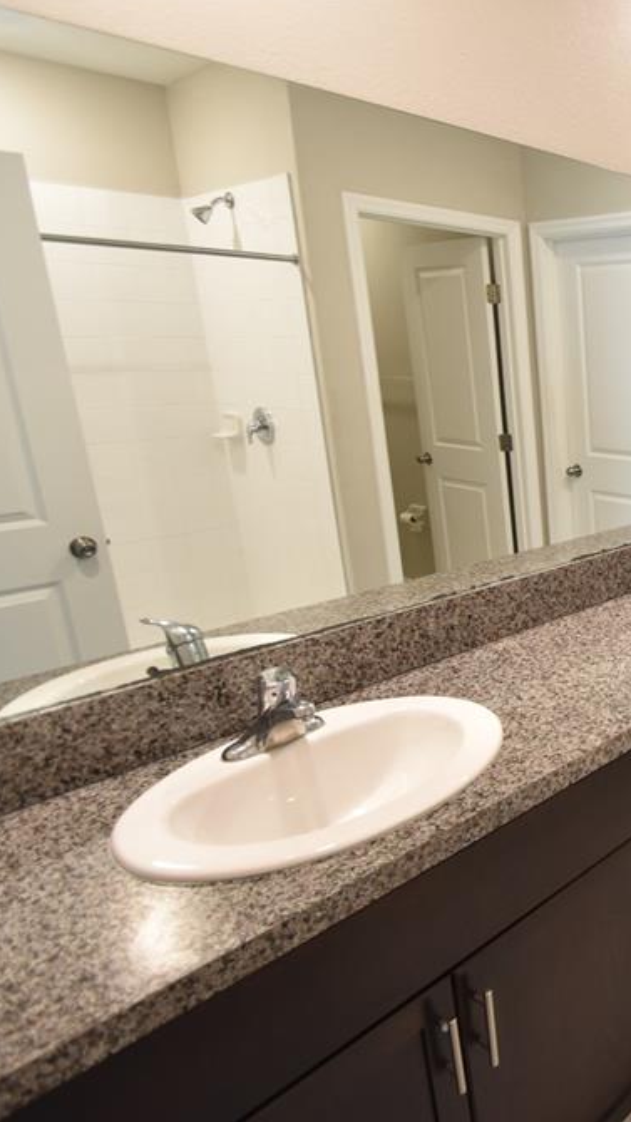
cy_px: 554
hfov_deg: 36.2
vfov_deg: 76.3
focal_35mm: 24
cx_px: 768
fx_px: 714
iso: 800
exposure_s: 1/45
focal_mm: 10
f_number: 3.5
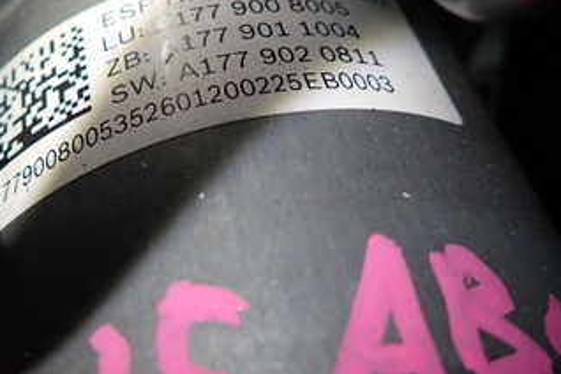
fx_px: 764
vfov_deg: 26.8
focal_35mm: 49
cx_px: 243
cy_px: 53
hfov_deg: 40.3
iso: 160
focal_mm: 4.5
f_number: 2
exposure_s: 1/60
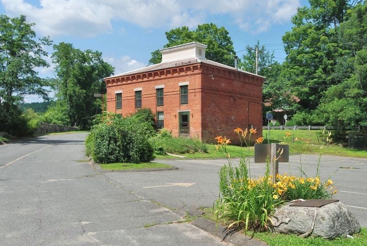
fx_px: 398
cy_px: 123
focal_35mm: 39
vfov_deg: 34.3
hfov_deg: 49.5
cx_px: 184
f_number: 9
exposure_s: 1/160
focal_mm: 26
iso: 200
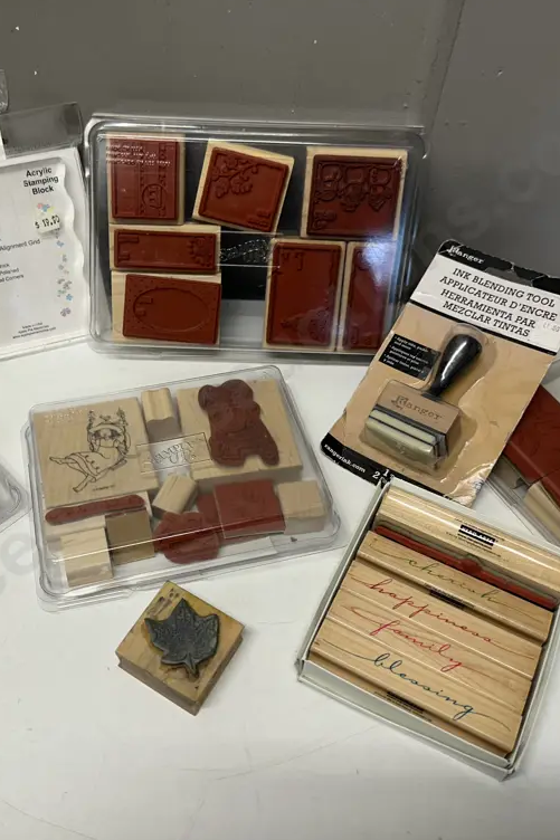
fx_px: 794
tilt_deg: -50.0
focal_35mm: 34
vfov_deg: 55.8
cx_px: 199
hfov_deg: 38.5
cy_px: 419
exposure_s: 1/100
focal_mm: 6.86
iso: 80
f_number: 1.78
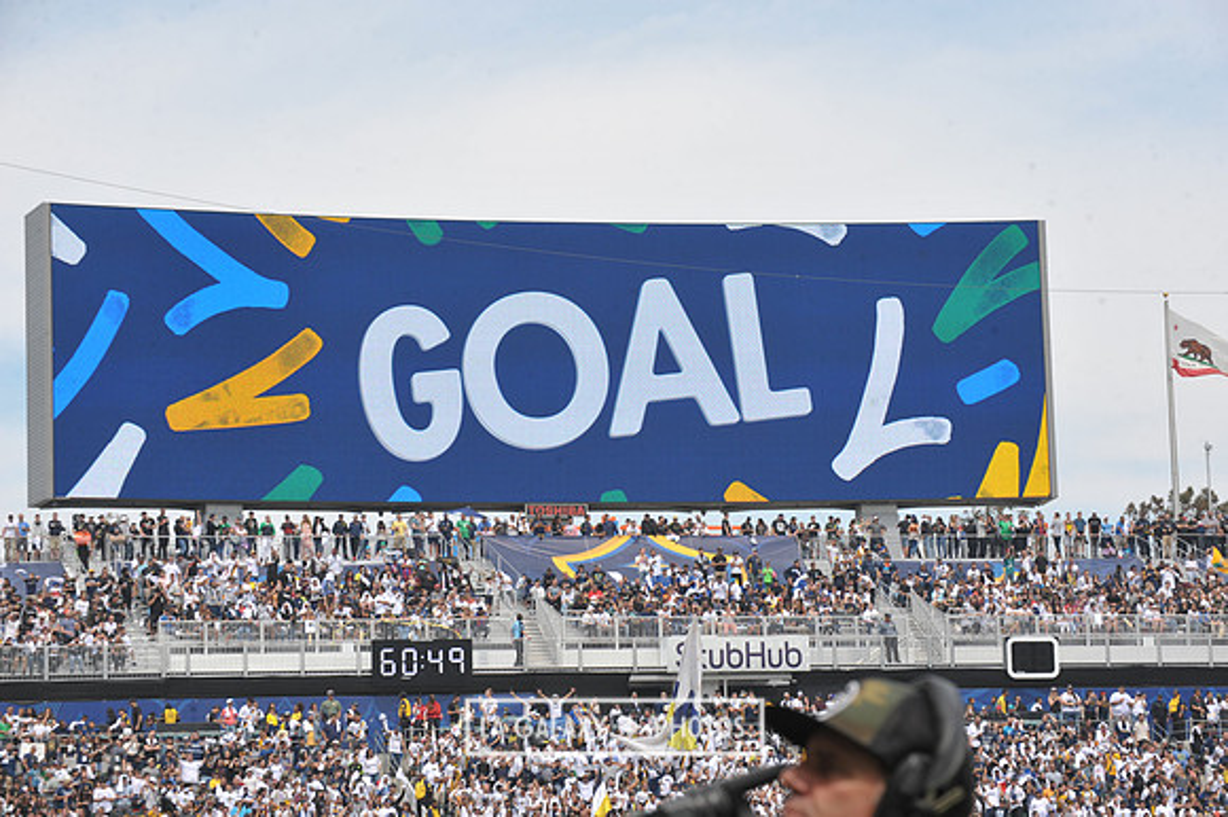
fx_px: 4432
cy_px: 408
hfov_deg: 15.8
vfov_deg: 10.5
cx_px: 614
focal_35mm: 130
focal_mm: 130
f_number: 10
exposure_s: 1/400
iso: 320
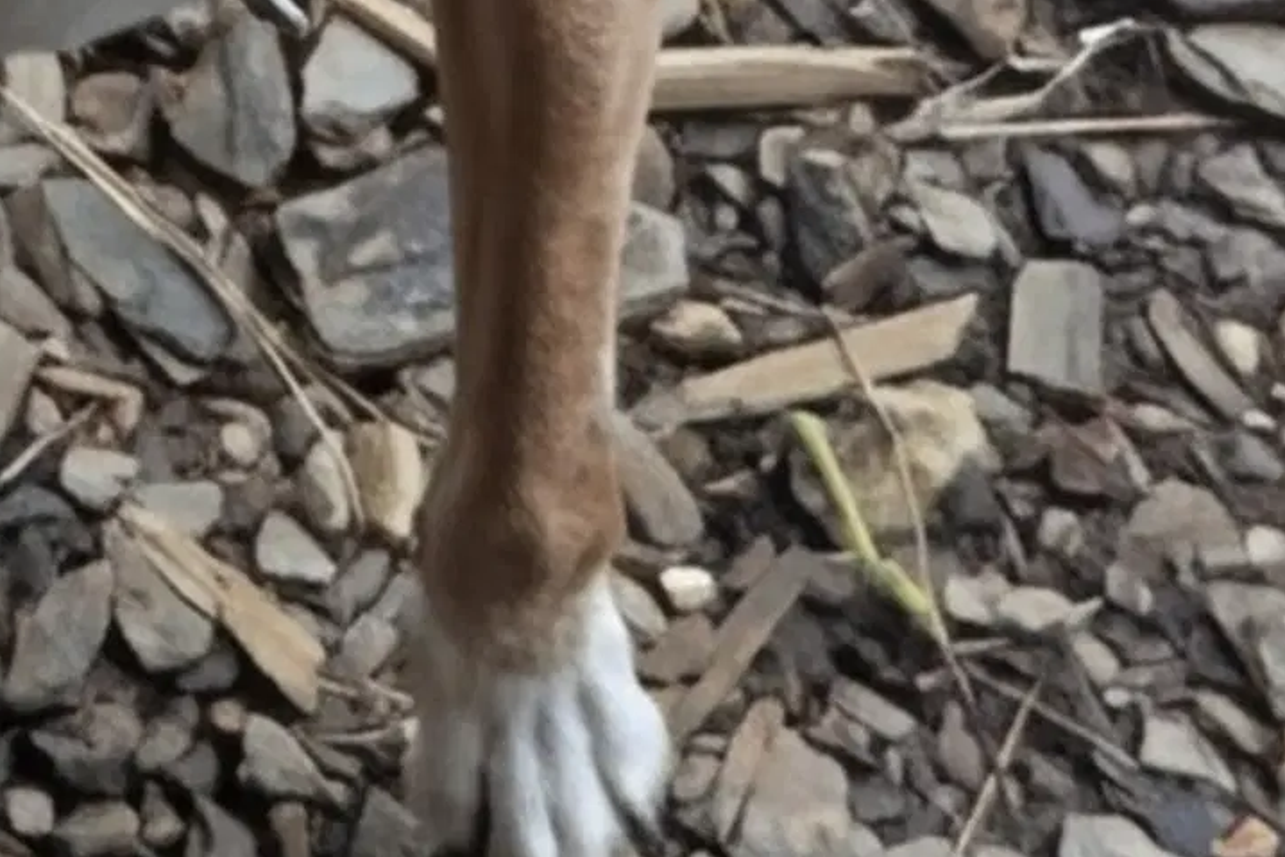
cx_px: -340
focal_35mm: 89
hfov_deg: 21.0
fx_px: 3177
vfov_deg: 13.2
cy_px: -859
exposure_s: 1/820
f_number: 1.85
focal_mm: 6.81
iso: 359
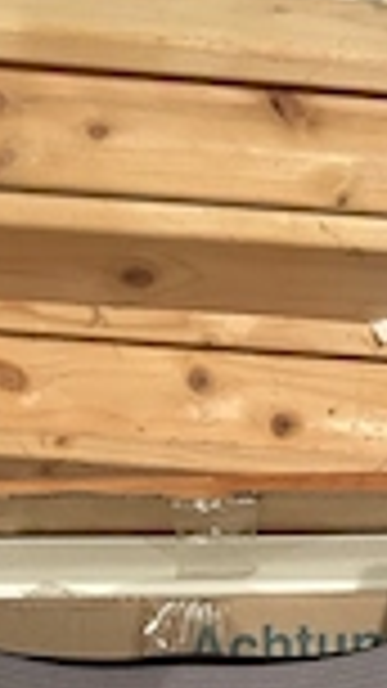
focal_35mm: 74
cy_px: 868
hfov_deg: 16.3
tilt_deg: -40.0
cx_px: 212
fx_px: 1351
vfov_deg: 25.1
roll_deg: +1.8
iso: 500
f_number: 1.5
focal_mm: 5.7
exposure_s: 1/25
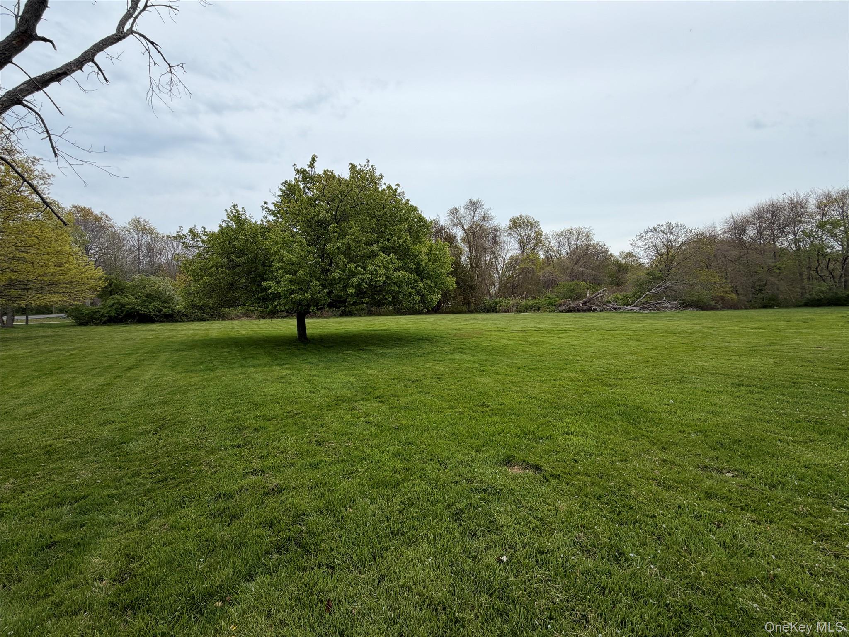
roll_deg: +0.0
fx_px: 343
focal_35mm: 14
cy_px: 318
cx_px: 424
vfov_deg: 85.7
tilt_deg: -1.4
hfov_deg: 102.1
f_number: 2.2
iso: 25
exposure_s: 1/770
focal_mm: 2.22
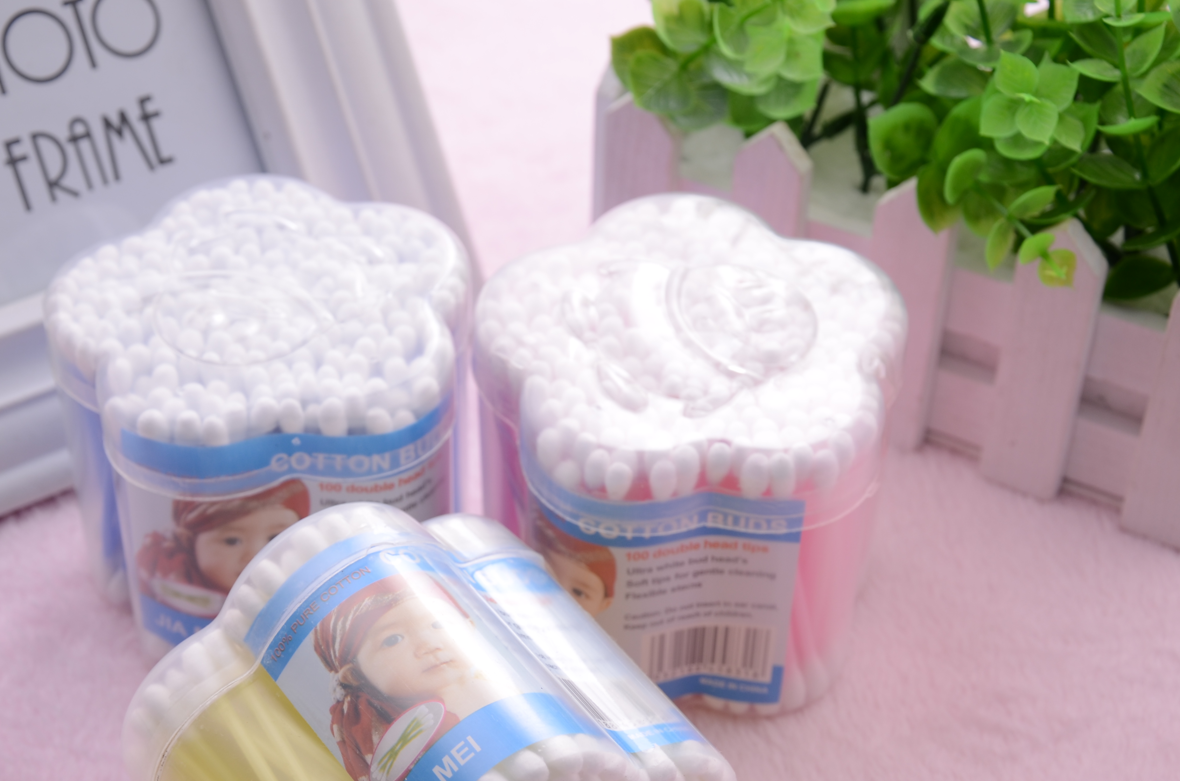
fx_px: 2510
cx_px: 504
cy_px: 568
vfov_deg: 17.6
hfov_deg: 26.4
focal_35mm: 77
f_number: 7.1
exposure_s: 1/125
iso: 100
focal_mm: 35
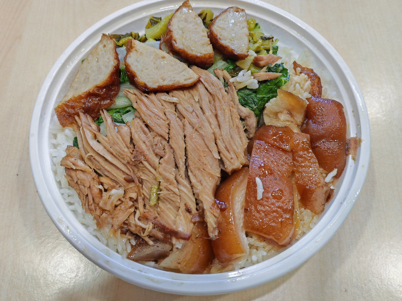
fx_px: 360
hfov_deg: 58.3
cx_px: 197
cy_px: 146
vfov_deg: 45.4
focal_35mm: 31
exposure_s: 1/100
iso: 400
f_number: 1.95
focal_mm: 5.52
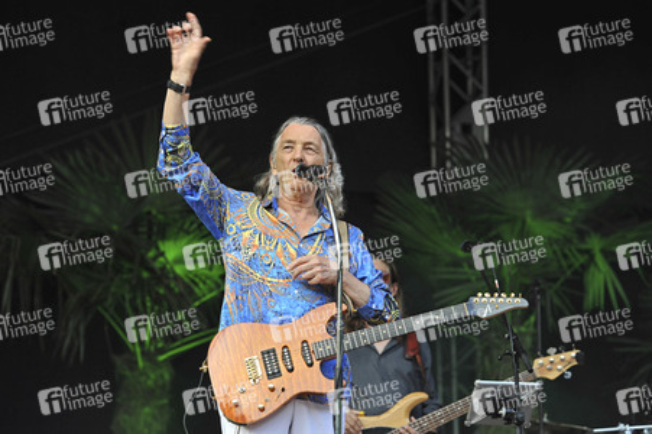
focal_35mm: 130
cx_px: 326
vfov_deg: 10.5
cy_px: 217
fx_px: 2353
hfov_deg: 15.8
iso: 400
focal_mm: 130
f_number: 4.5
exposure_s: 1/250
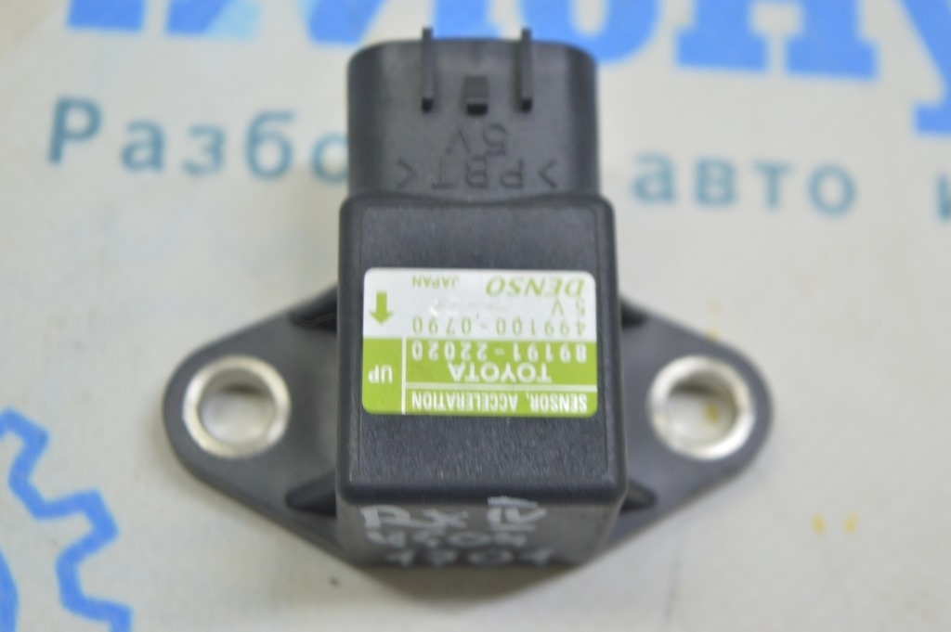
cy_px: 316
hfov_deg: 24.6
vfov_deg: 16.5
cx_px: 476
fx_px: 2178
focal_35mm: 82
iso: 400
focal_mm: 55
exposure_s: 1/20
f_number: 5.6
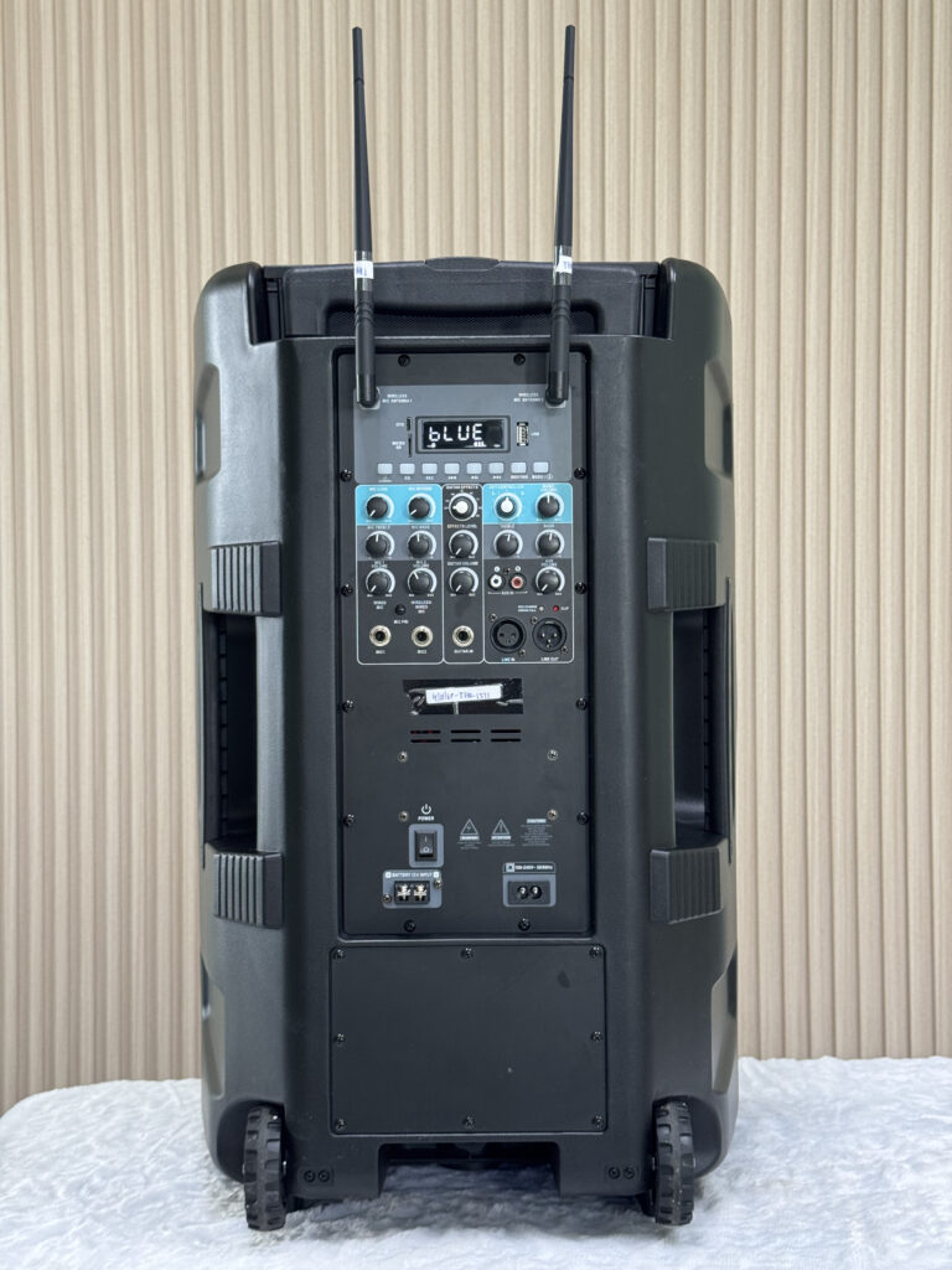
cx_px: 476
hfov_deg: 30.3
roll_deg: +0.2
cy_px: 635
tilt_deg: -1.2
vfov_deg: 39.7
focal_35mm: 48
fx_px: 1760
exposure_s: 1/60
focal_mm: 6.76
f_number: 1.78
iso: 200
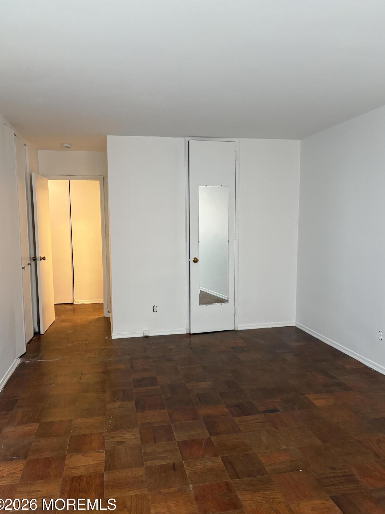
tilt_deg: -5.2
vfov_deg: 65.3
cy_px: 262
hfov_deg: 51.3
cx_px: 192
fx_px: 400
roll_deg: +0.2
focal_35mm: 27
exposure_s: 1/60
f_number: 1.6
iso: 320
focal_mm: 5.96
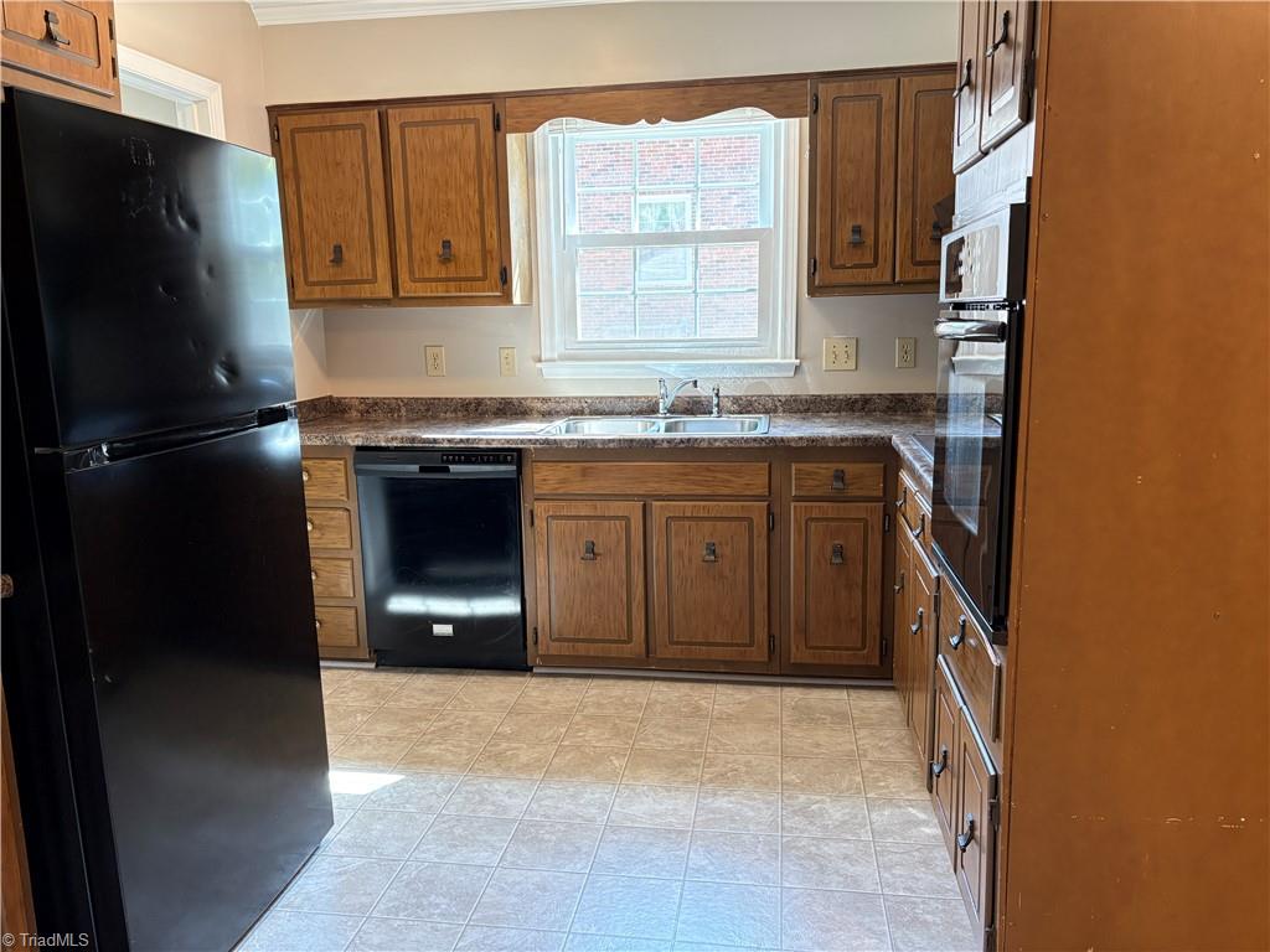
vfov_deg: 53.1
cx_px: 635
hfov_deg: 67.3
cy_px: 476
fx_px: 954
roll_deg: +1.6
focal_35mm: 26
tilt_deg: -9.1
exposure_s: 1/60
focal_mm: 5.96
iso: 320
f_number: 1.6
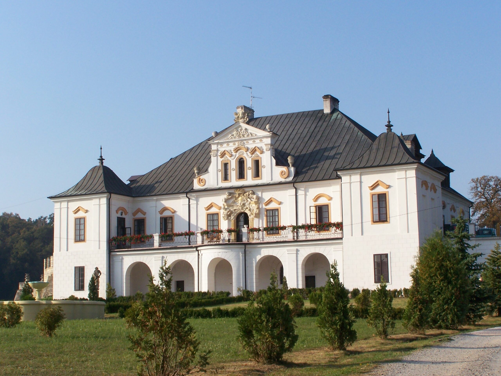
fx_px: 926
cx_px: 250
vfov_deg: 22.9
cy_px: 188
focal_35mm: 64
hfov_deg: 30.3
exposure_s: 1/250
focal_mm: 10.7
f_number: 8
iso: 100
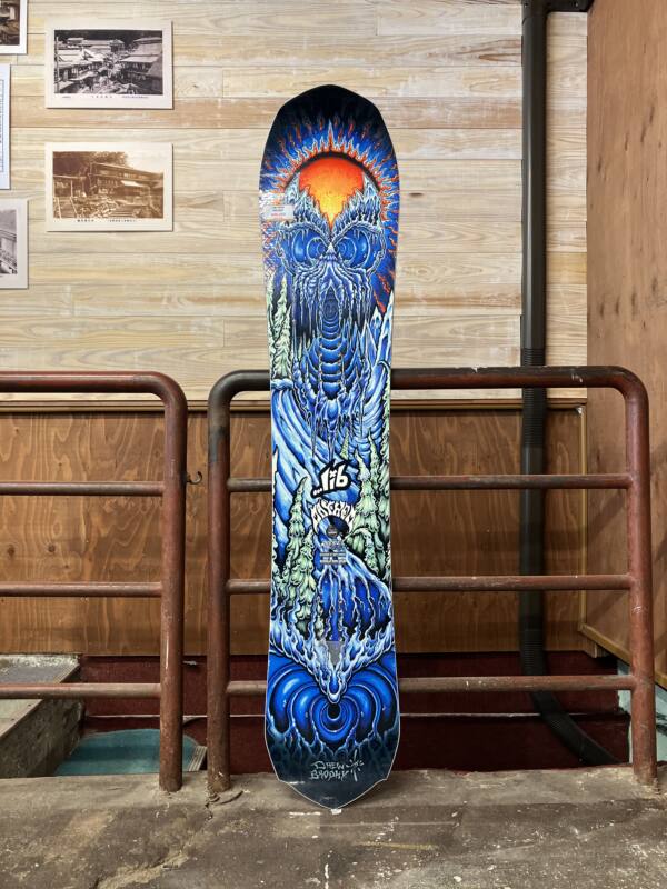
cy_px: 444
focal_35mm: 28
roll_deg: -0.6
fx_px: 719
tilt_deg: +1.9
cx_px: 334
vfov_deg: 63.4
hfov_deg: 49.7
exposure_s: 1/50
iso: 80
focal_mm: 3.99
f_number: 1.8
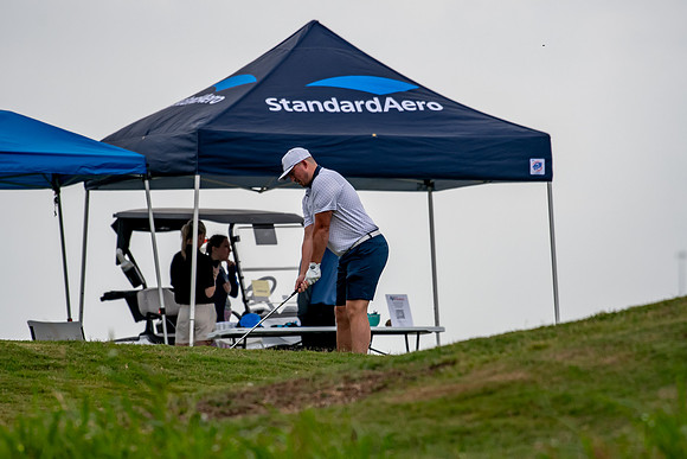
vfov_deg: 2.4
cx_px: 344
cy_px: 230
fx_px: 11166
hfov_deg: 3.5
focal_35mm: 585
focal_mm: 390
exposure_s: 1/2000
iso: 360
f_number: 5.6
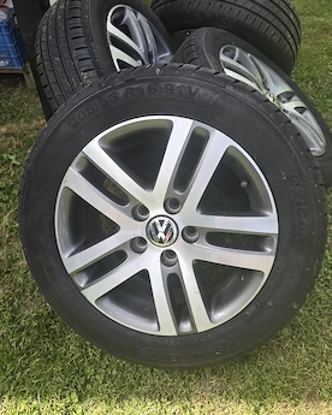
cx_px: 176
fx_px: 319
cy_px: 211
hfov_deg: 54.9
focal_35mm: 26
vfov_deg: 66.0
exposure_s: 1/182
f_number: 1.7
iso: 16
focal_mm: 6.3
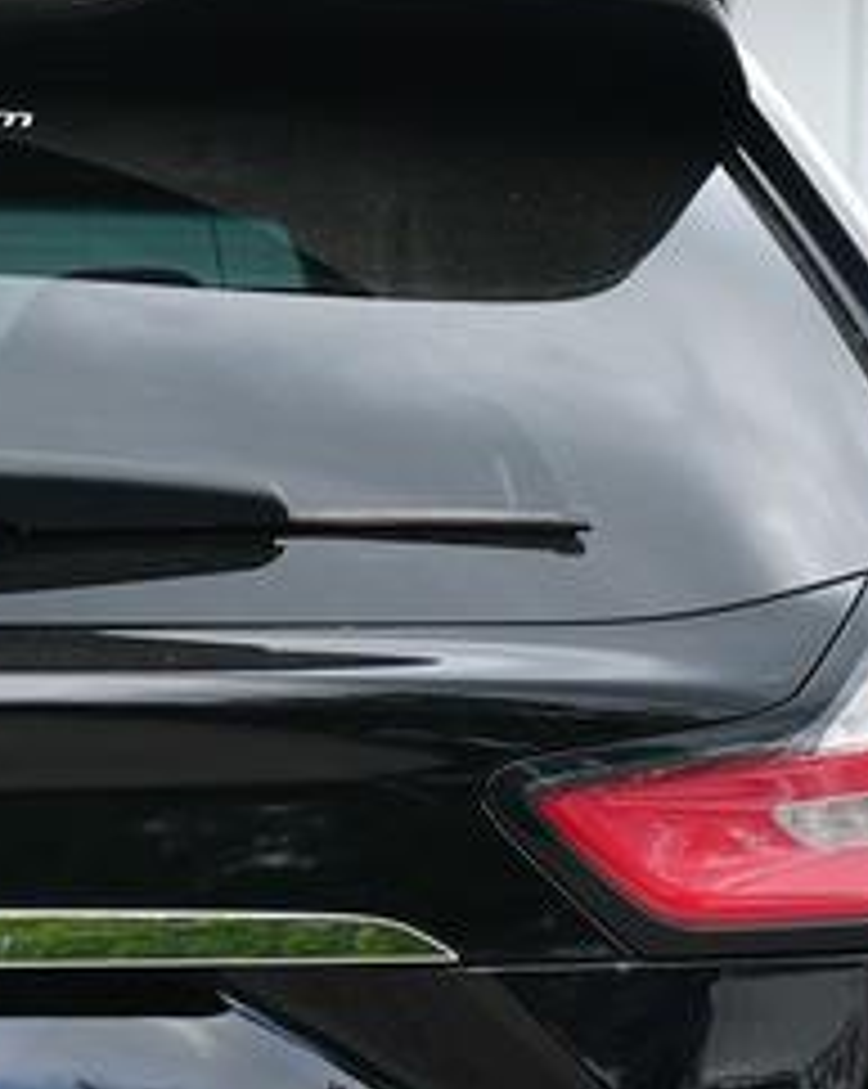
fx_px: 6081
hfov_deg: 8.0
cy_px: 1071
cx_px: -360
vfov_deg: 10.2
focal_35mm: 189
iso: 100
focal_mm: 38
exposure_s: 1/125
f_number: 5
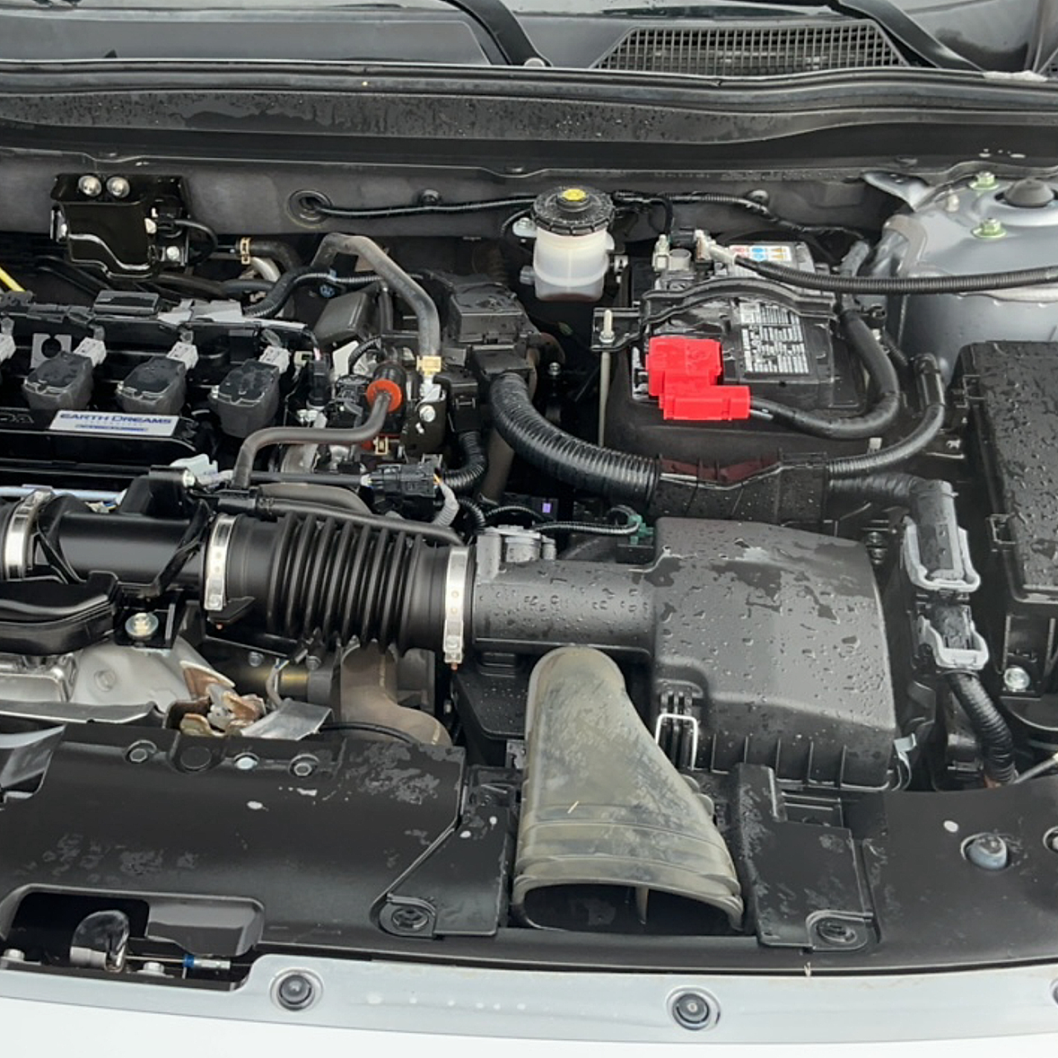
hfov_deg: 45.6
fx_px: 1245
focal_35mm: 36
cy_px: 524
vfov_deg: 46.0
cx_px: 385
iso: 32
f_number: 1.8
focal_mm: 3
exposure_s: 1/225
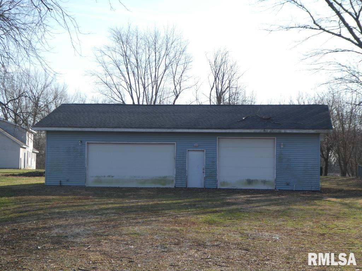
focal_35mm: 65
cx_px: 181
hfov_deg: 29.8
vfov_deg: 22.6
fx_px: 680
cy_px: 136
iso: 80
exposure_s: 1/250
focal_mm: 11.7
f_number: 4.4
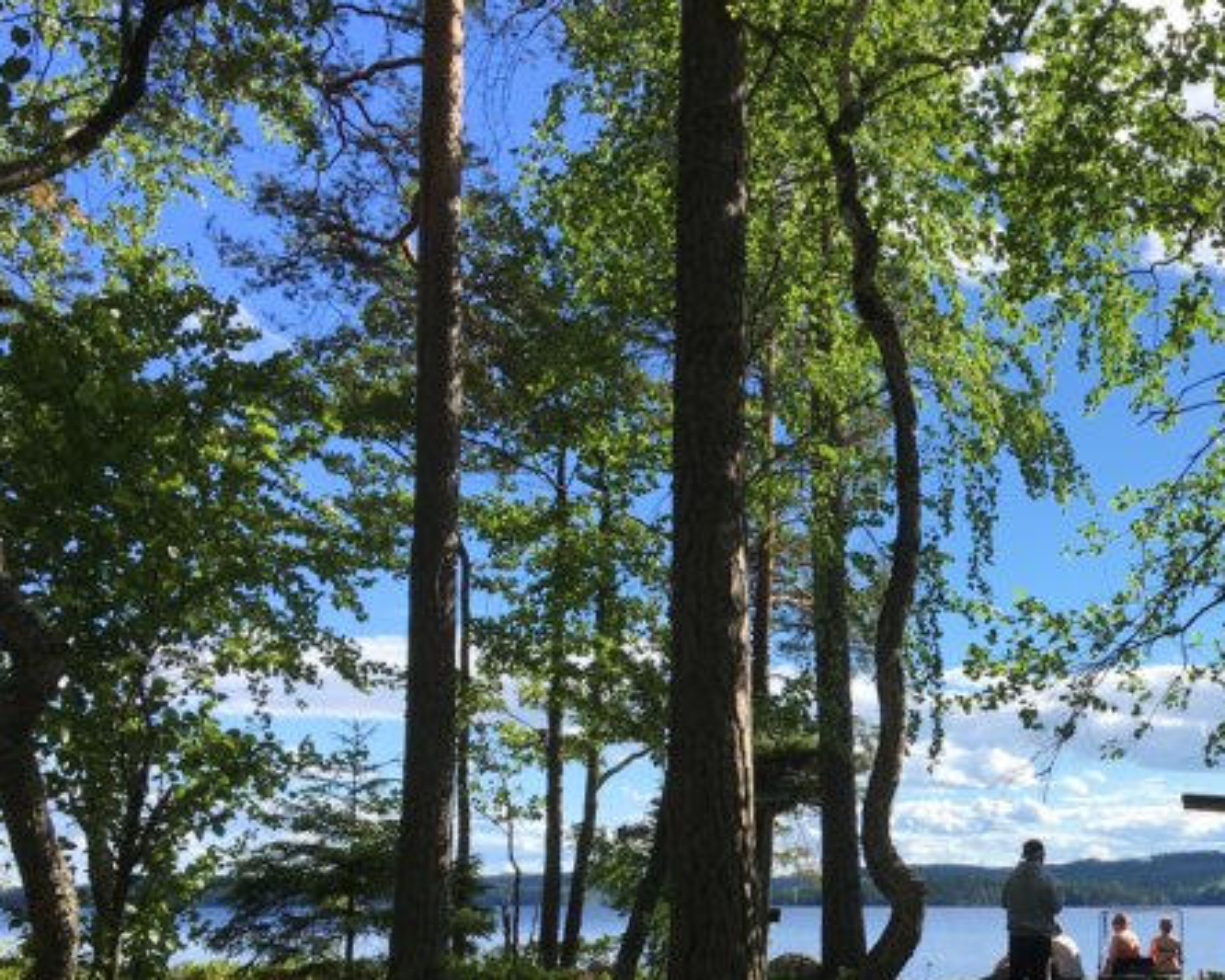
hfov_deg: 34.8
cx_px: 1079
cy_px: 715
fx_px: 1849
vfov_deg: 29.3
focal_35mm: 51
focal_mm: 4.15
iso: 25
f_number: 2.2
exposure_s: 1/1282
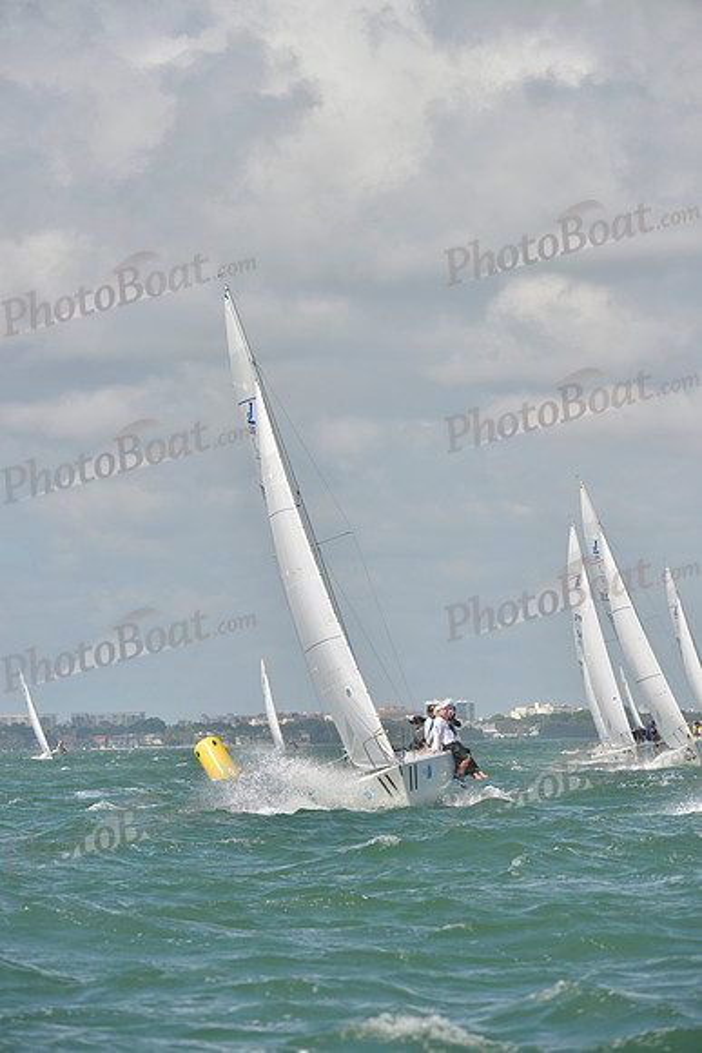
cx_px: 351
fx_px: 5846
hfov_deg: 6.9
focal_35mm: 200
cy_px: 526
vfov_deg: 10.3
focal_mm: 200
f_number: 8
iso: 280
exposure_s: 1/1250
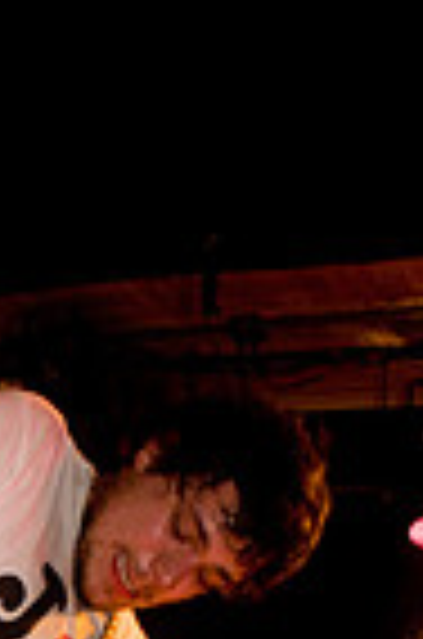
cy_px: 814
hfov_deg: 13.9
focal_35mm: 95
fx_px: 1682
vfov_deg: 19.9
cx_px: -83
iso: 1250
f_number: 2.8
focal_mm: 20
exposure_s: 1/50
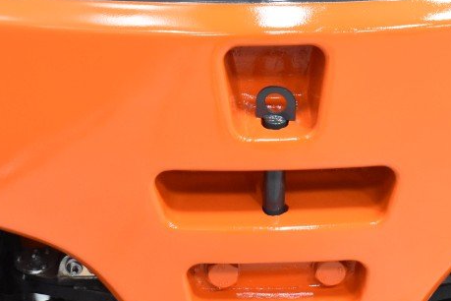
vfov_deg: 13.4
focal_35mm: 102
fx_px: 1278
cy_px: 127
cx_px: 267
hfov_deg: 20.0
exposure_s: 1/25
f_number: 5
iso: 1600
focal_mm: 26
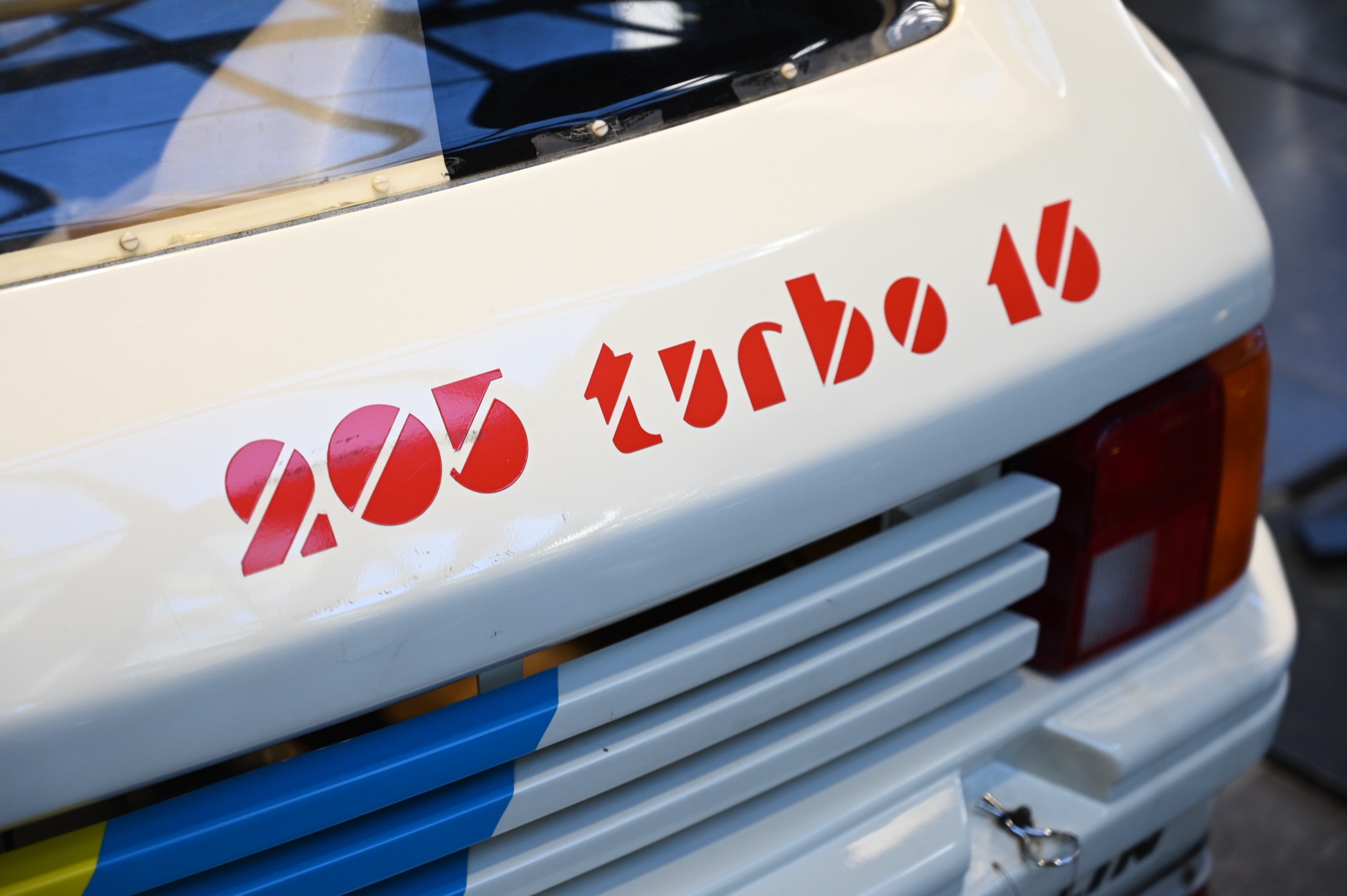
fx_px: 2617
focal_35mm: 70
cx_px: 674
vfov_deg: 19.4
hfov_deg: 28.9
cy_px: 448
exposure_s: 1/250
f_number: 4
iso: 640
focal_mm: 70
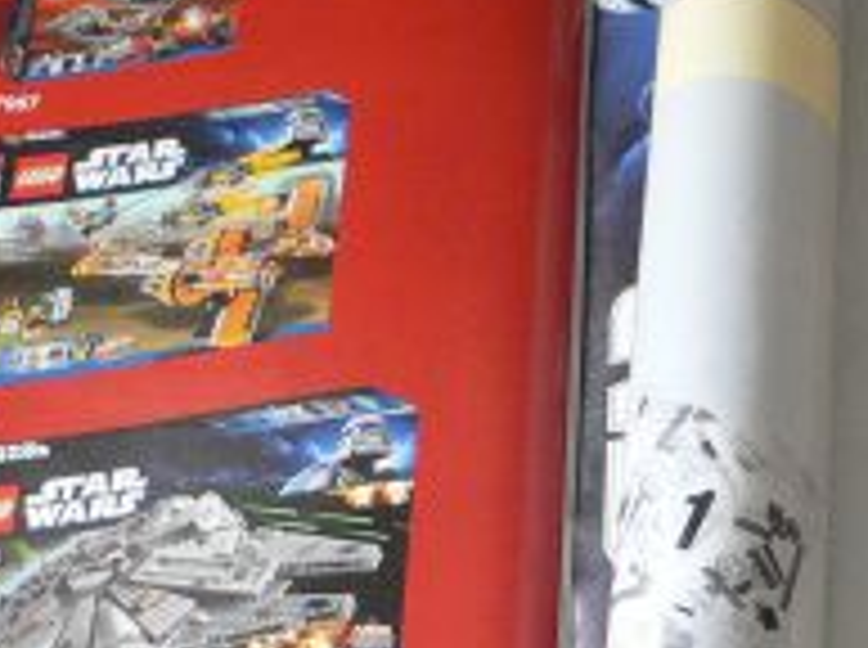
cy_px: 297
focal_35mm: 113
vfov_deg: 13.1
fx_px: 2828
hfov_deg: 17.4
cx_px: 621
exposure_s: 1/30
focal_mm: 6.3
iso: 200
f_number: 2.8
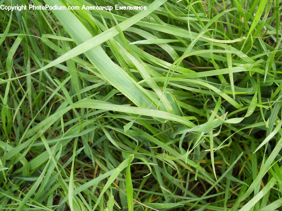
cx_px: 141
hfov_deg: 45.8
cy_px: 106
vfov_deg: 35.1
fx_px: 334
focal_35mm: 41
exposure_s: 1/80
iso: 80
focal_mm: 6.72
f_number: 3.1
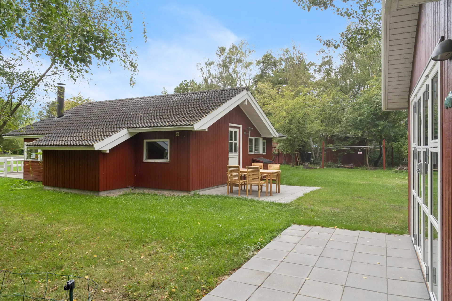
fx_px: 301
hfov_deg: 73.7
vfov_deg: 53.1
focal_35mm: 24
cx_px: 226
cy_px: 150
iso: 200
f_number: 8
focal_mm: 16
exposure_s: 1/50
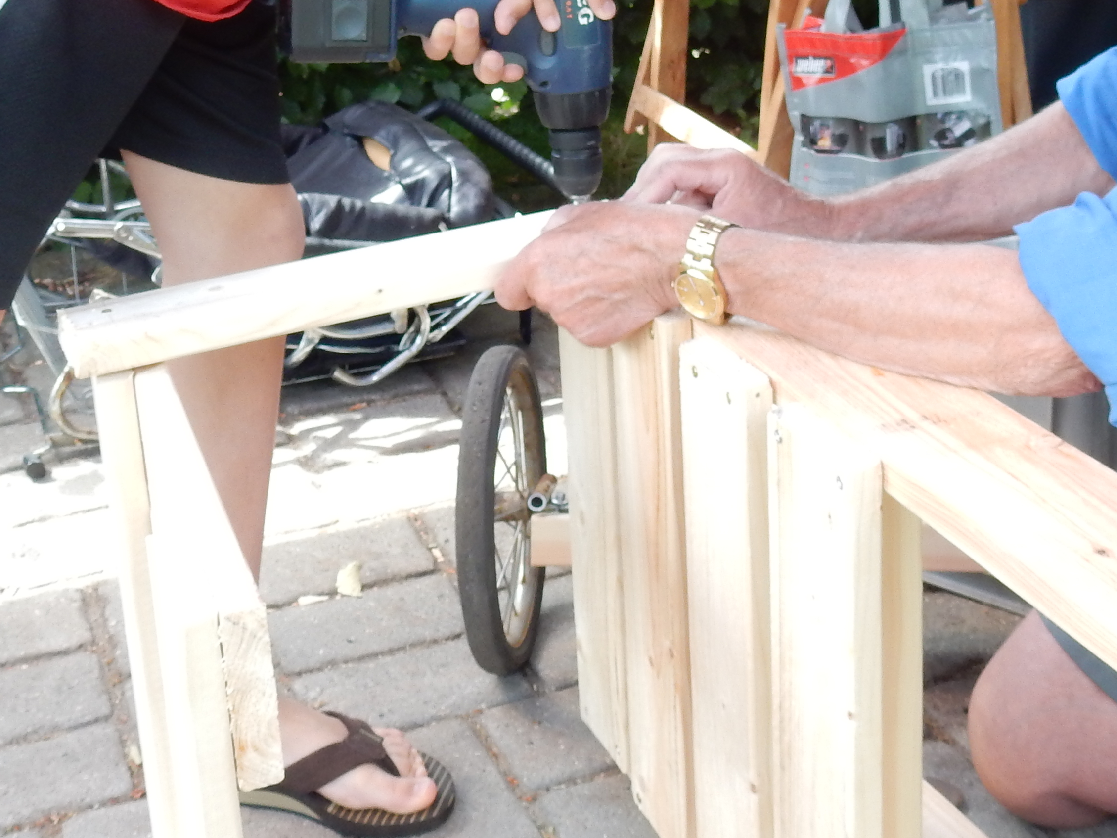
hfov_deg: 37.4
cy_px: 75
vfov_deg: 27.5
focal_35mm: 51
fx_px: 1646
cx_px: 649
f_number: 3.7
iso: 125
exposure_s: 1/40
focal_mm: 4.5
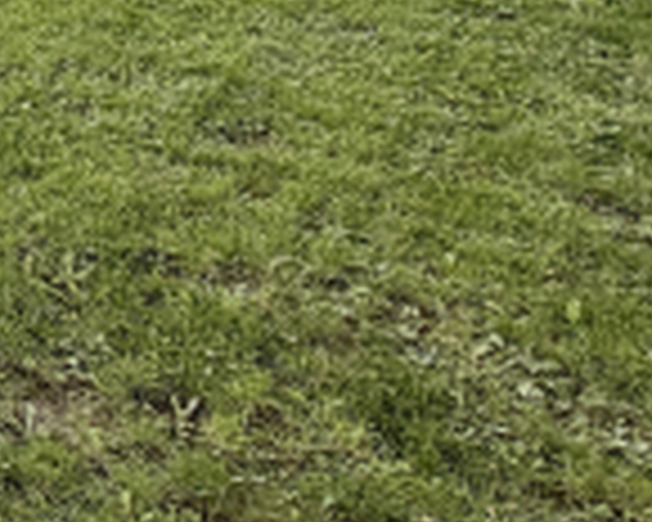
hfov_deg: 19.4
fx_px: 1216
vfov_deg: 21.5
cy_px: -184
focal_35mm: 63
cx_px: -614
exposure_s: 1/361
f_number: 2.2
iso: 50
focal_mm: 2.22
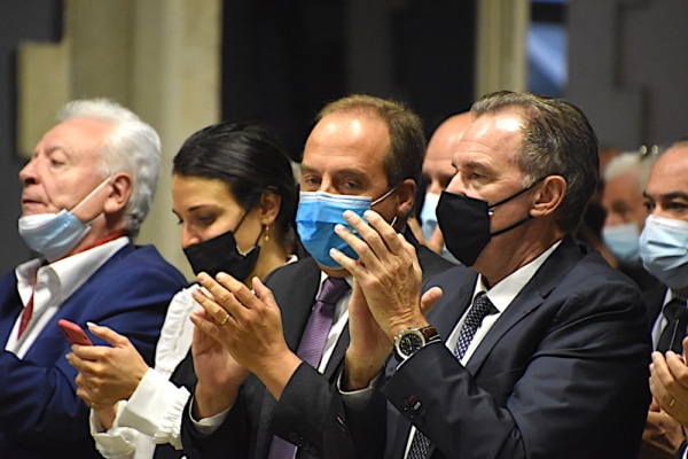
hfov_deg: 4.6
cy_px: 230
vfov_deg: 3.1
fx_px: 8599
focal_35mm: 450
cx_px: 344
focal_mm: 300
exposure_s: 1/250
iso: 3200
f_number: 6.3
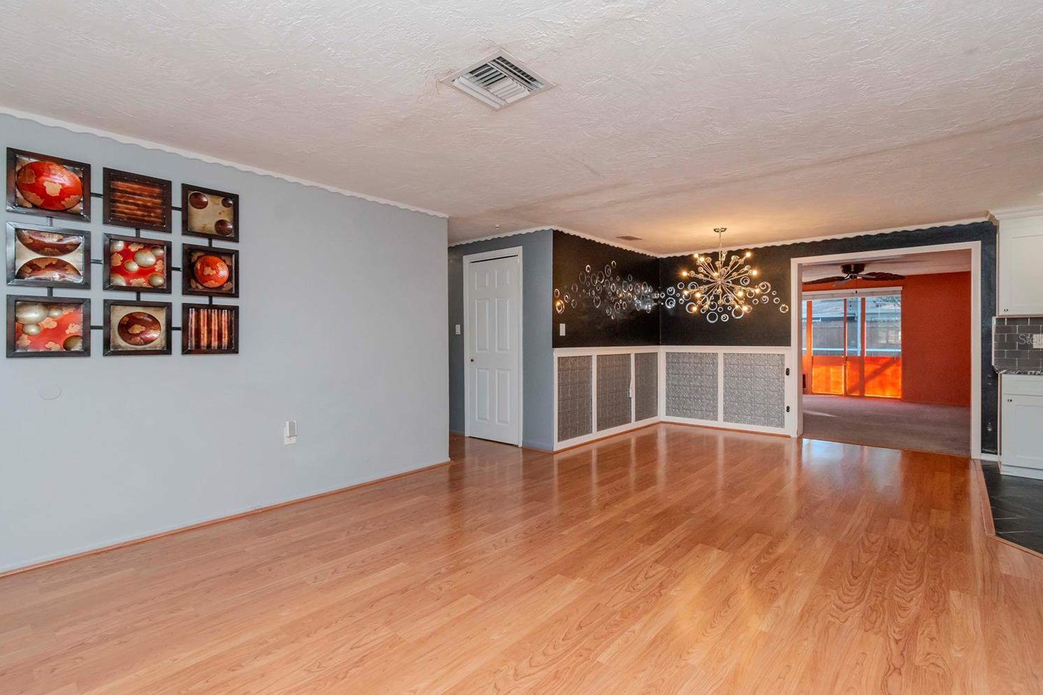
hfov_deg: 96.7
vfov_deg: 73.7
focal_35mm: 16
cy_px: 339
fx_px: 464
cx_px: 524
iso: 500
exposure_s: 1/100
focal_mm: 10
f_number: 8
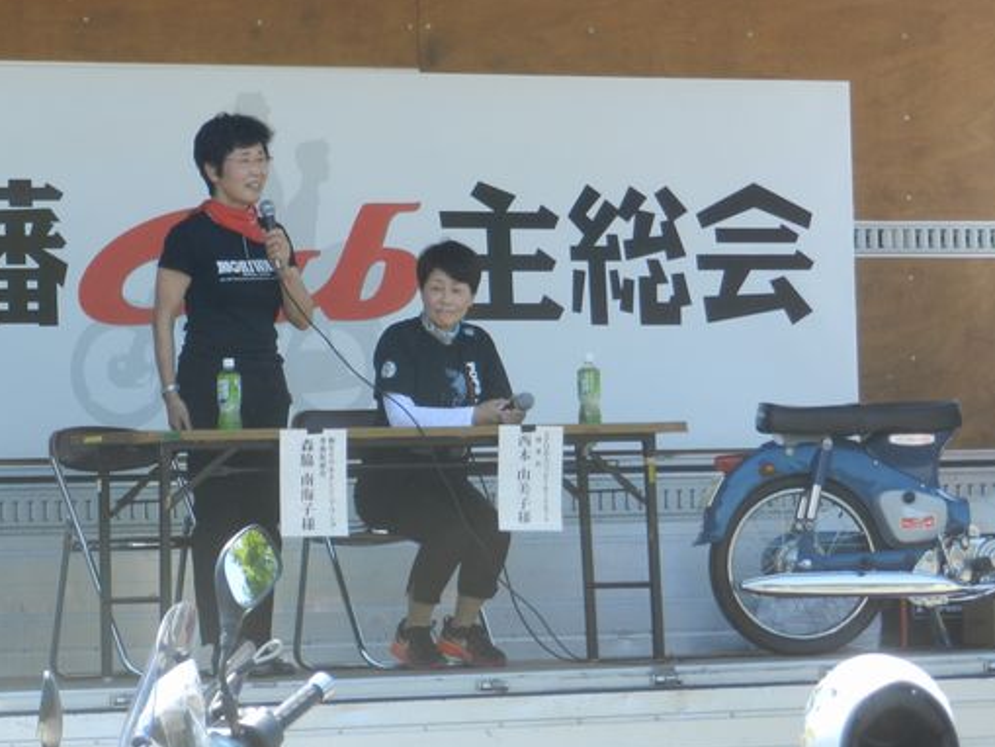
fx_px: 6325
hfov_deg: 9.0
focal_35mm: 220
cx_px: 332
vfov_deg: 6.8
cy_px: 374
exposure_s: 1/160
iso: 160
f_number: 5.3
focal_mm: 28.4
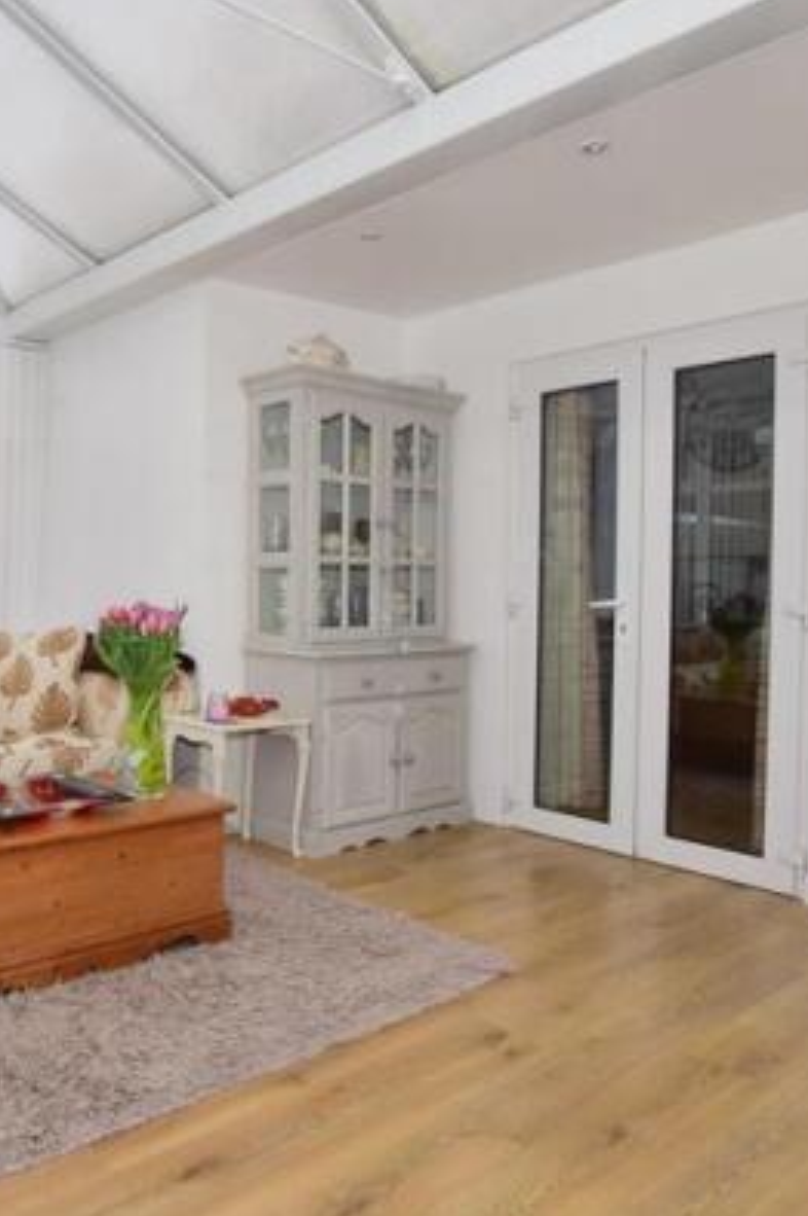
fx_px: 843
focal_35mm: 25
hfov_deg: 48.9
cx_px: 188
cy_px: 594
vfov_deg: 71.5
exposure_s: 1/200
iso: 500
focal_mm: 10
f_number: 11
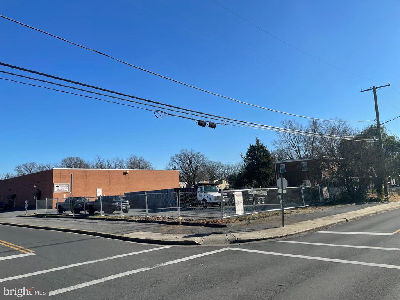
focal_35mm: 26
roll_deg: +3.2
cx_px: 200
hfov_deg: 67.3
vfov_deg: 53.1
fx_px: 300
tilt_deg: +7.0
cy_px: 150
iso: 32
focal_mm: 4.2
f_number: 1.6
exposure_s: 1/3040
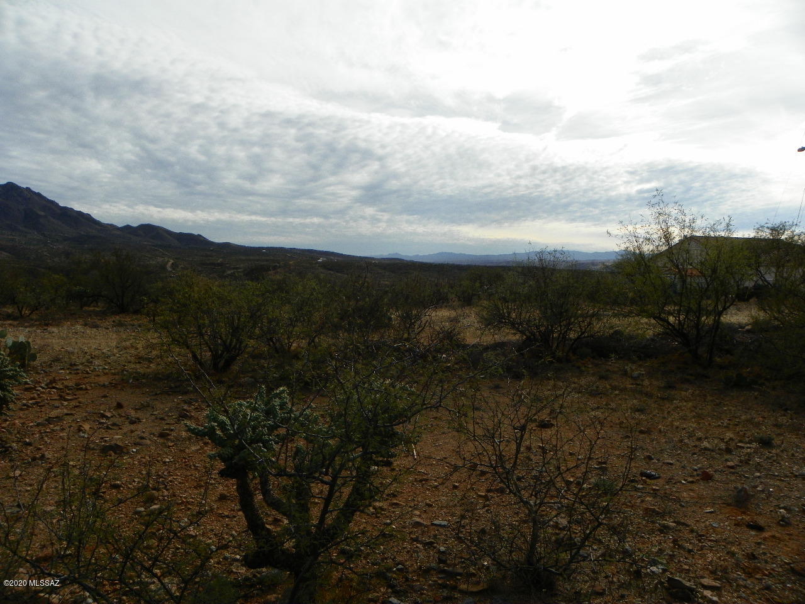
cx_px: 402
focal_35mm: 26
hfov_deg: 67.3
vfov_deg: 53.1
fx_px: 605
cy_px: 302
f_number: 5.6
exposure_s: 1/800
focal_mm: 4.6
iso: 64
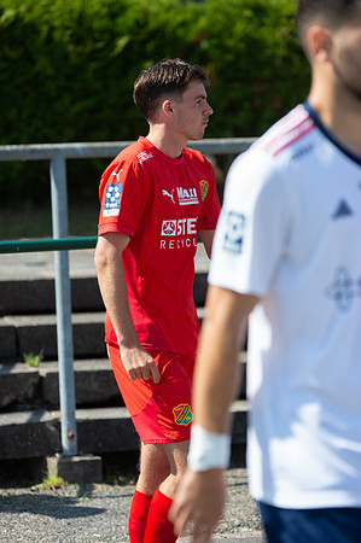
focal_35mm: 160
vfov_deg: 12.9
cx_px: 180
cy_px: 272
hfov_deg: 8.6
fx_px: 2412
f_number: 4
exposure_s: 1/1600
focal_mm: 160
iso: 250
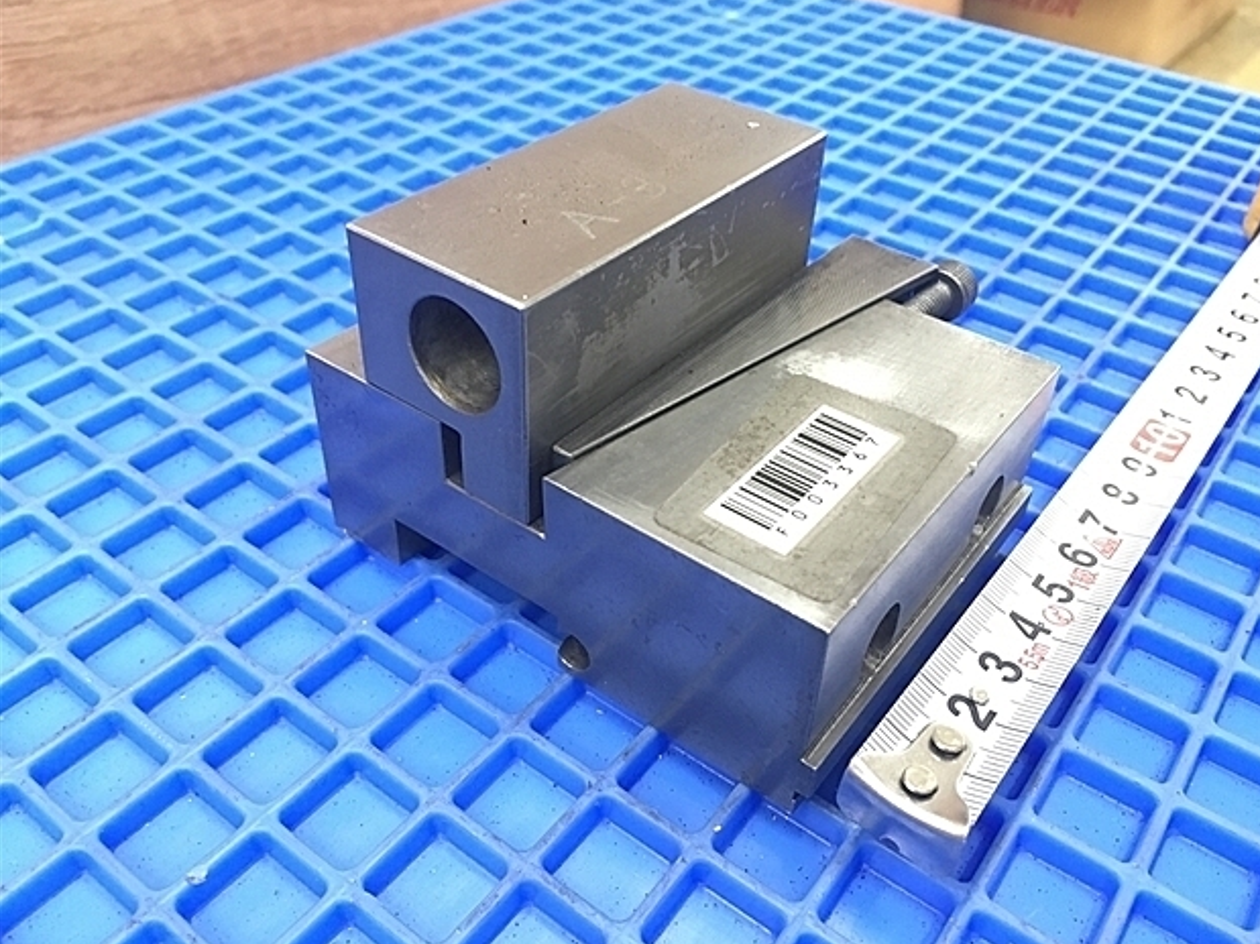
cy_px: 464
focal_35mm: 30
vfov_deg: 46.8
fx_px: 1092
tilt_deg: -39.4
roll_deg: -2.7
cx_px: 649
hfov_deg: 60.0
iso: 200
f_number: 2.2
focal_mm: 4.15
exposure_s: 1/17
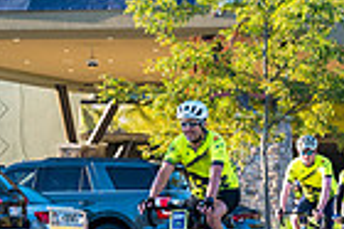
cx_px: 359
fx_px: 2023
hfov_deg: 9.6
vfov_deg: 6.4
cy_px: 219
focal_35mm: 212
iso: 400
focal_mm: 51
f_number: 6.3
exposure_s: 1/250
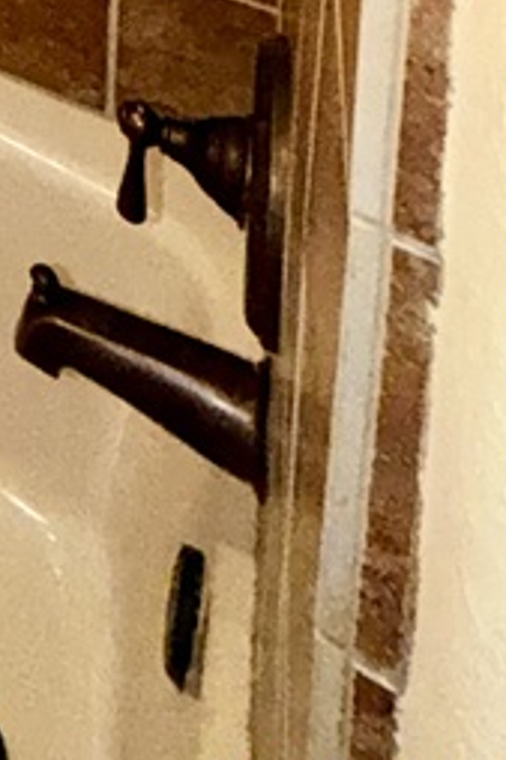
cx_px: -686
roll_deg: +3.4
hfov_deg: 14.7
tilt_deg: -8.6
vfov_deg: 18.4
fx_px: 1309
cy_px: -811
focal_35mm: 62
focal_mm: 2.22
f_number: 2.2
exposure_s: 1/60
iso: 125
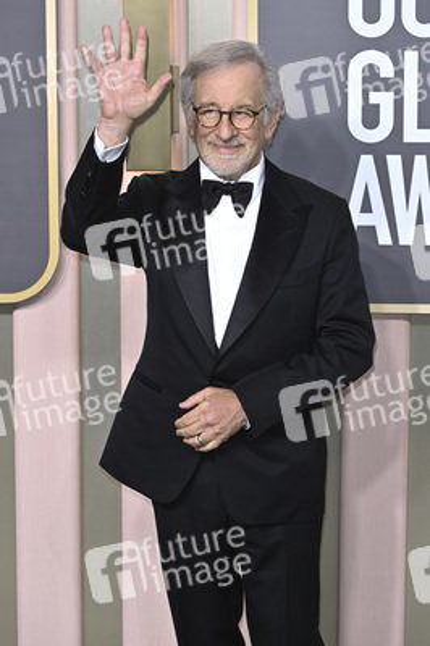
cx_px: 215
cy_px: 323
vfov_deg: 17.1
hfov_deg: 11.4
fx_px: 2154
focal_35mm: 120
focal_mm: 120
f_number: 8
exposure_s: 1/200
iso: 320
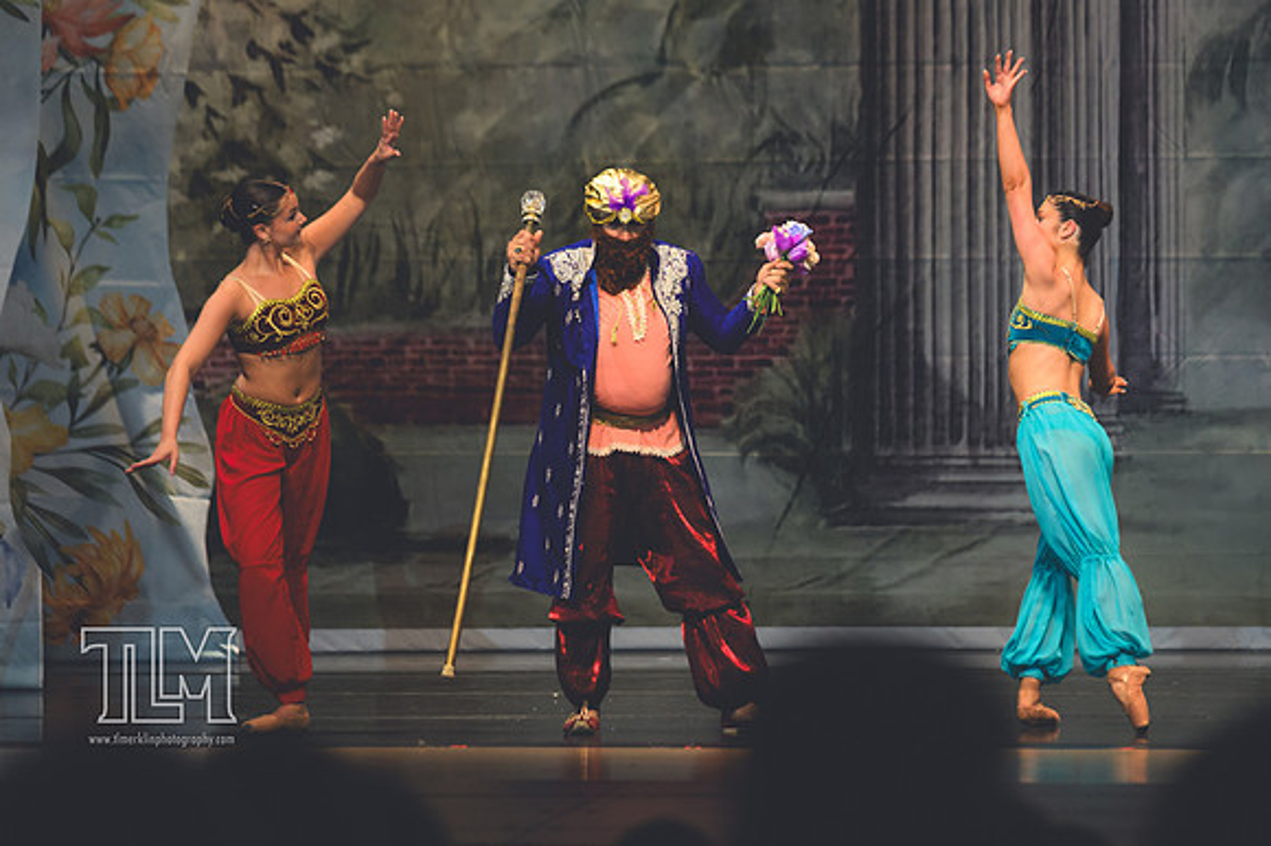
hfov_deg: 8.1
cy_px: 422
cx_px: 658
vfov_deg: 5.4
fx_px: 9006
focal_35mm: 255
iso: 900
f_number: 2.8
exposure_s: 1/500
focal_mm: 160
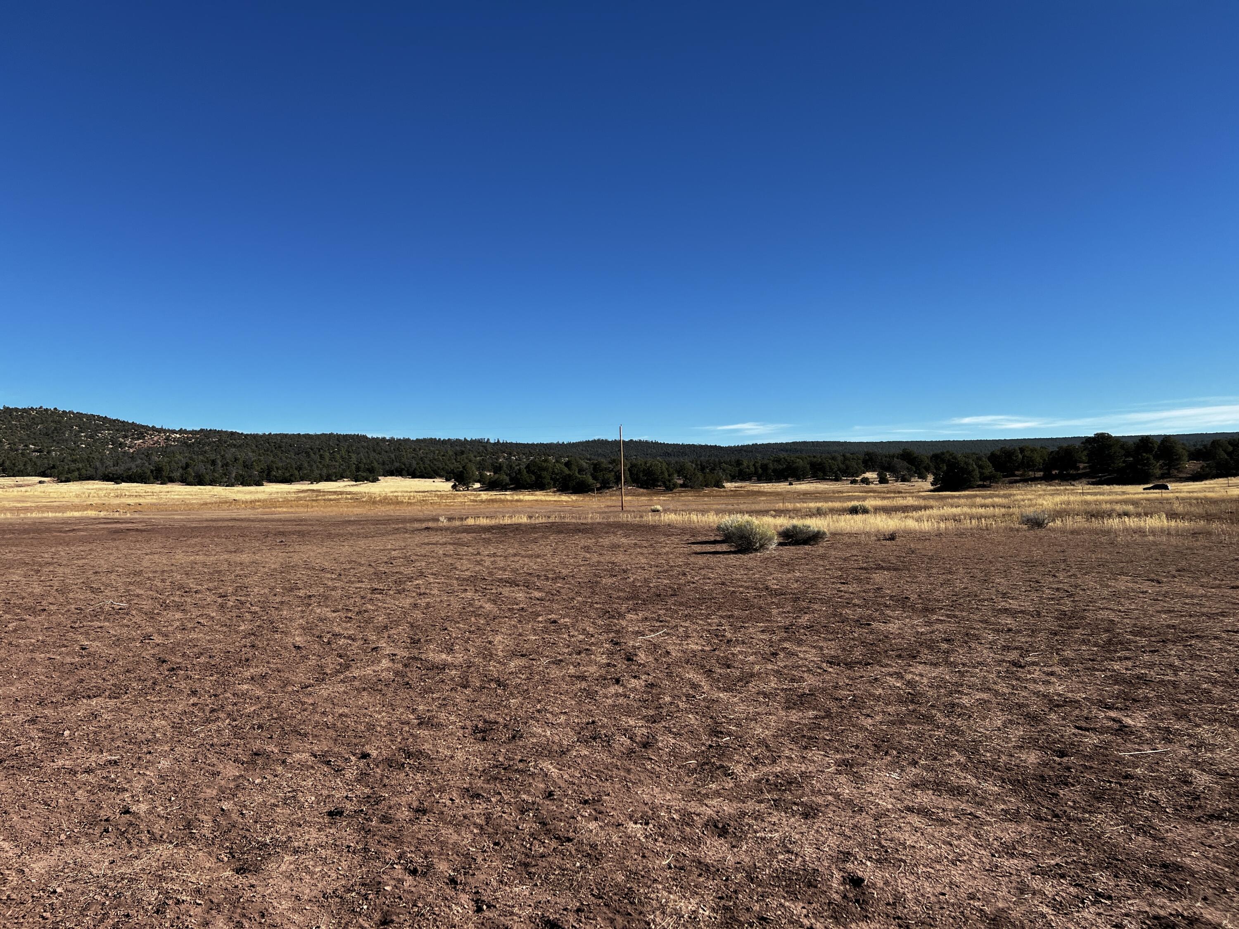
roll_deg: +1.8
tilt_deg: +1.7
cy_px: 464
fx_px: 931
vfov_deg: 53.1
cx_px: 620
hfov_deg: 67.3
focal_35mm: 26
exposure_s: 1/3831
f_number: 1.5
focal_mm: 5.7
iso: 50
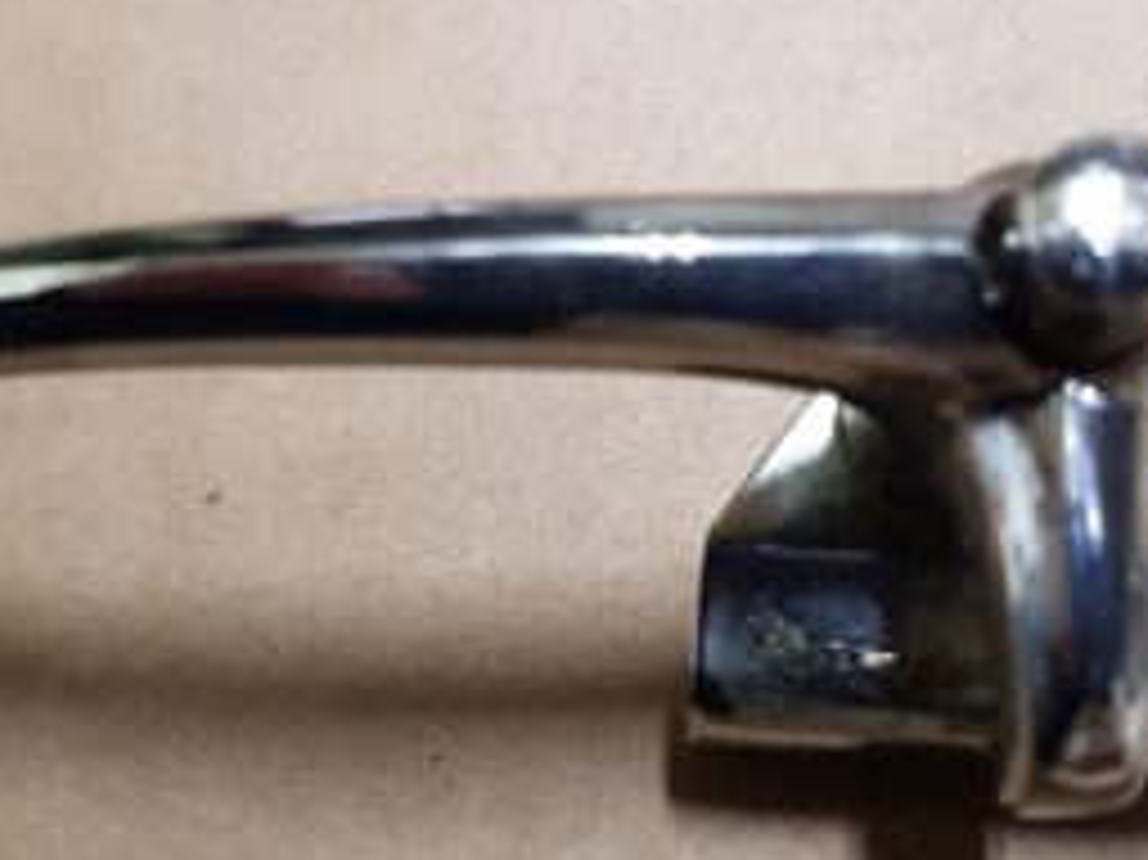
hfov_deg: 37.5
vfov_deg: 28.5
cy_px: 489
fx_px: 1691
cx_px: 612
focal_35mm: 51
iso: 250
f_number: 1.7
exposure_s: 1/20
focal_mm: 4.2
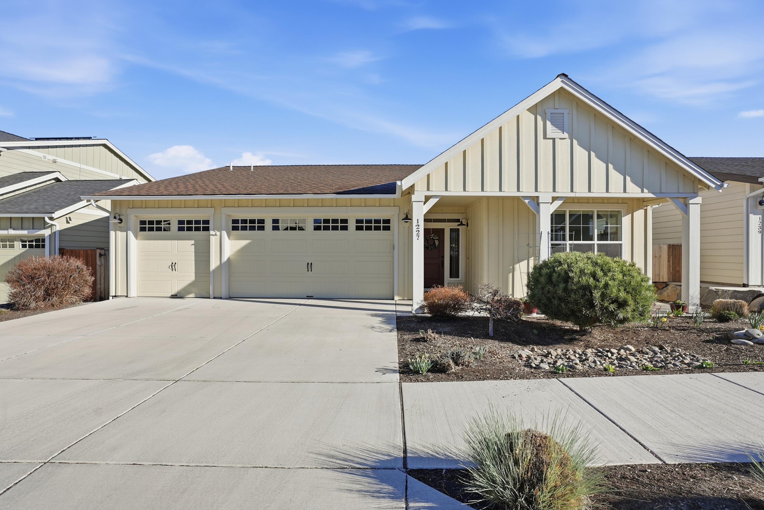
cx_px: 382
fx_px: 340
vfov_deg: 73.8
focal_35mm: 16
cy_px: 255
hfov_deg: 96.7
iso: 320
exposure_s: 1/3200
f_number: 7.1
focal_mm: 16
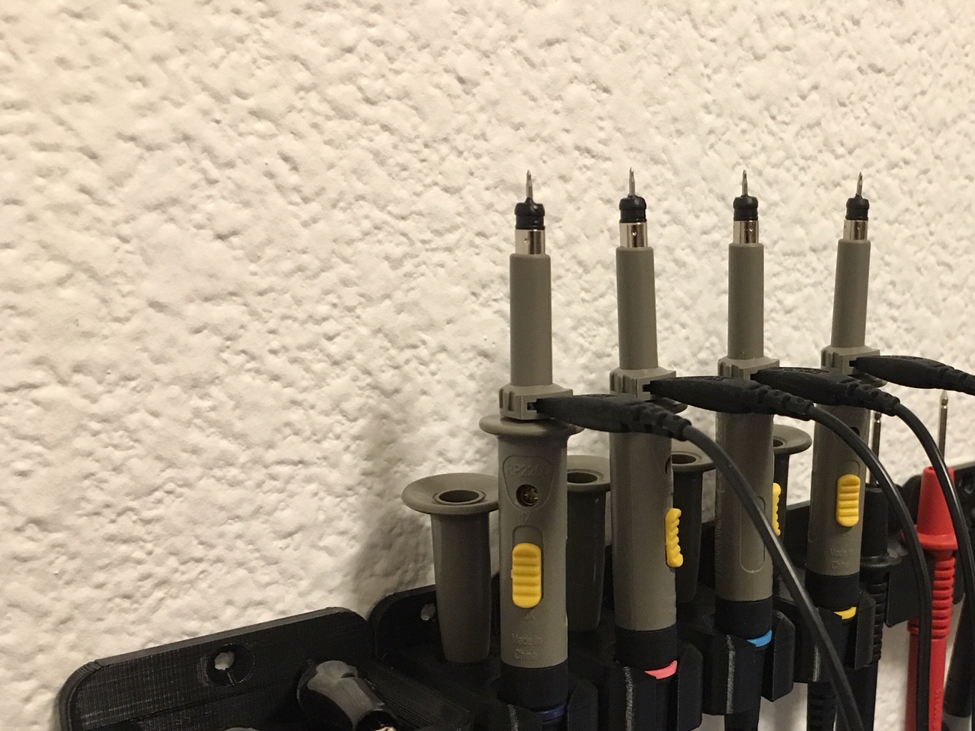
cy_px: 567
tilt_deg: -17.6
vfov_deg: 31.5
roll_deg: -1.0
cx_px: 724
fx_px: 1267
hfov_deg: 40.9
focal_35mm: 45
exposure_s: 1/30
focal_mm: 4.15
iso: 160
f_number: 2.2
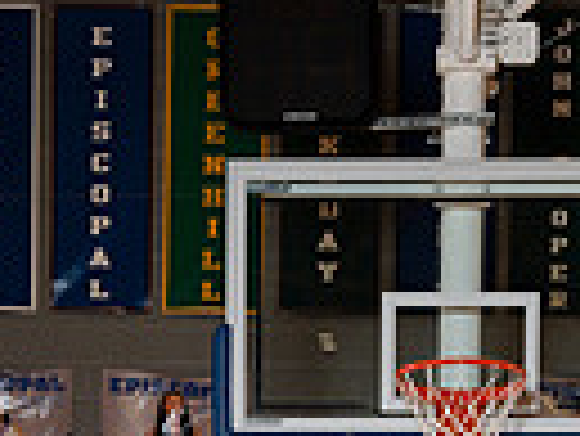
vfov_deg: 10.7
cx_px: 373
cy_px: 993
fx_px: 2029
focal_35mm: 121
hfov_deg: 16.2
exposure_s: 1/250
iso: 400
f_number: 5.6
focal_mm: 36
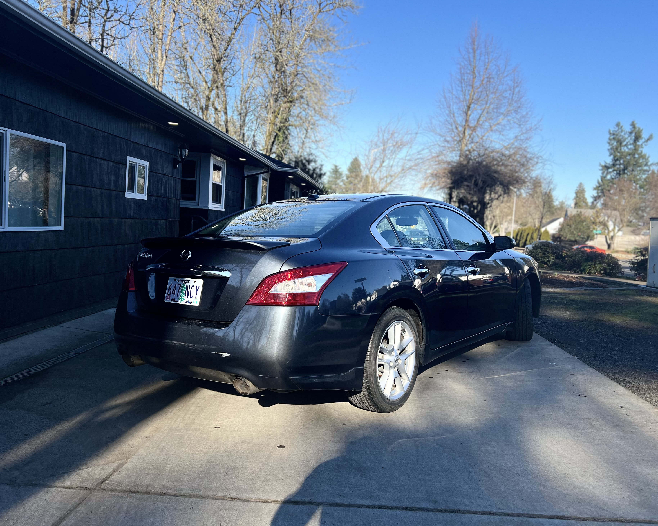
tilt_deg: -3.6
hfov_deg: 62.2
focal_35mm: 28
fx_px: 545
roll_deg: -3.6
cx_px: 311
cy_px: 256
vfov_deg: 51.5
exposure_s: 1/2353
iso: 50
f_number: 1.5
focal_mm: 5.7
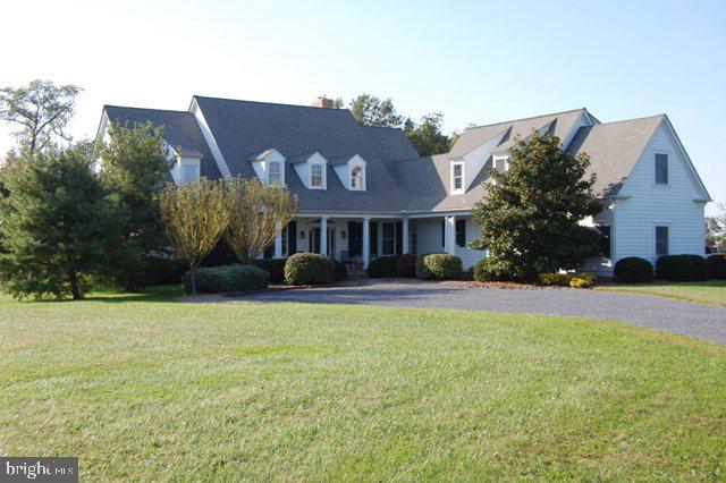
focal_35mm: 45
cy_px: 242
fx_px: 907
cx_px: 363
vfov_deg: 29.8
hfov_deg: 43.6
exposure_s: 1/250
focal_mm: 30
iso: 200
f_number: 8
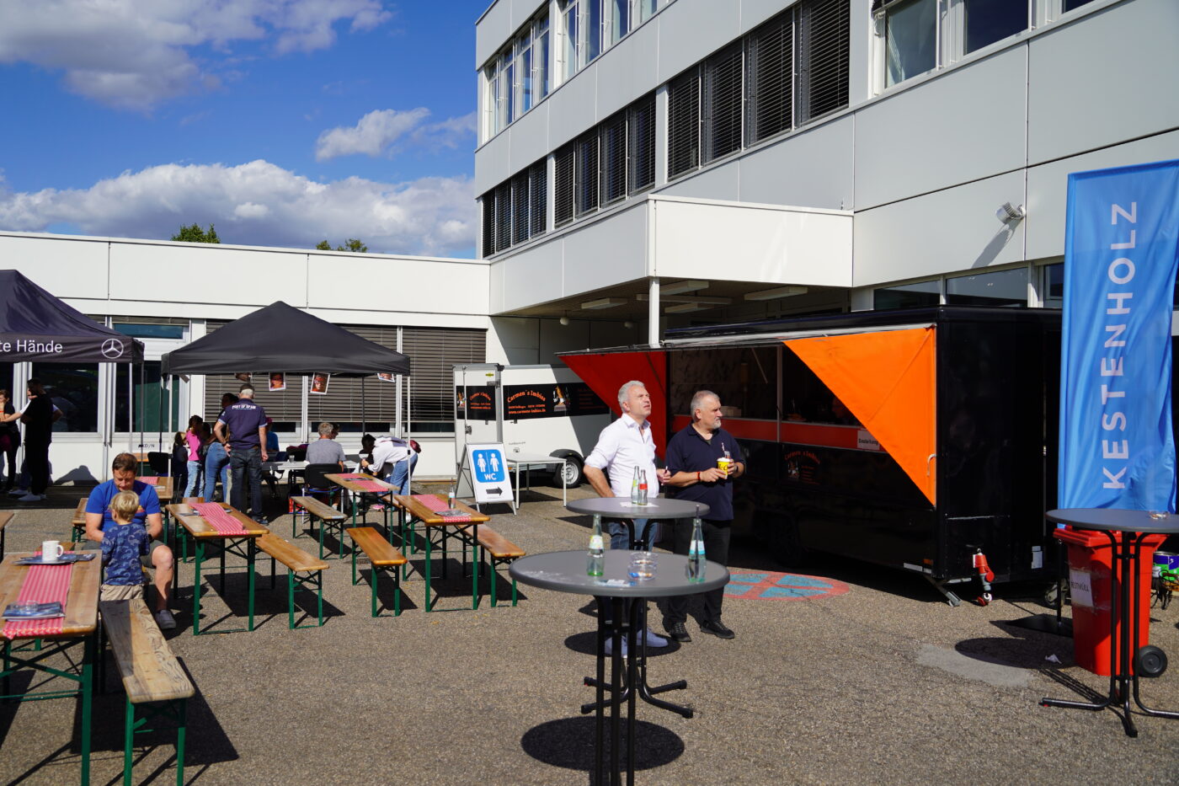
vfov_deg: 42.3
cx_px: 590
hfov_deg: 60.3
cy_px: 393
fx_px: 1015
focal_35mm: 31
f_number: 5
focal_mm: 31
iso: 100
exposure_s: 1/1000
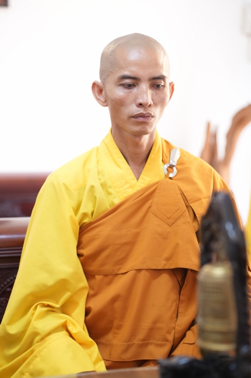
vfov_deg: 21.3
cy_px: 190
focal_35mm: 96
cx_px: 125
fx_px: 1005
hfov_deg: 14.2
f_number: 2.8
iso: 1000
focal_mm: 95
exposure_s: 1/80
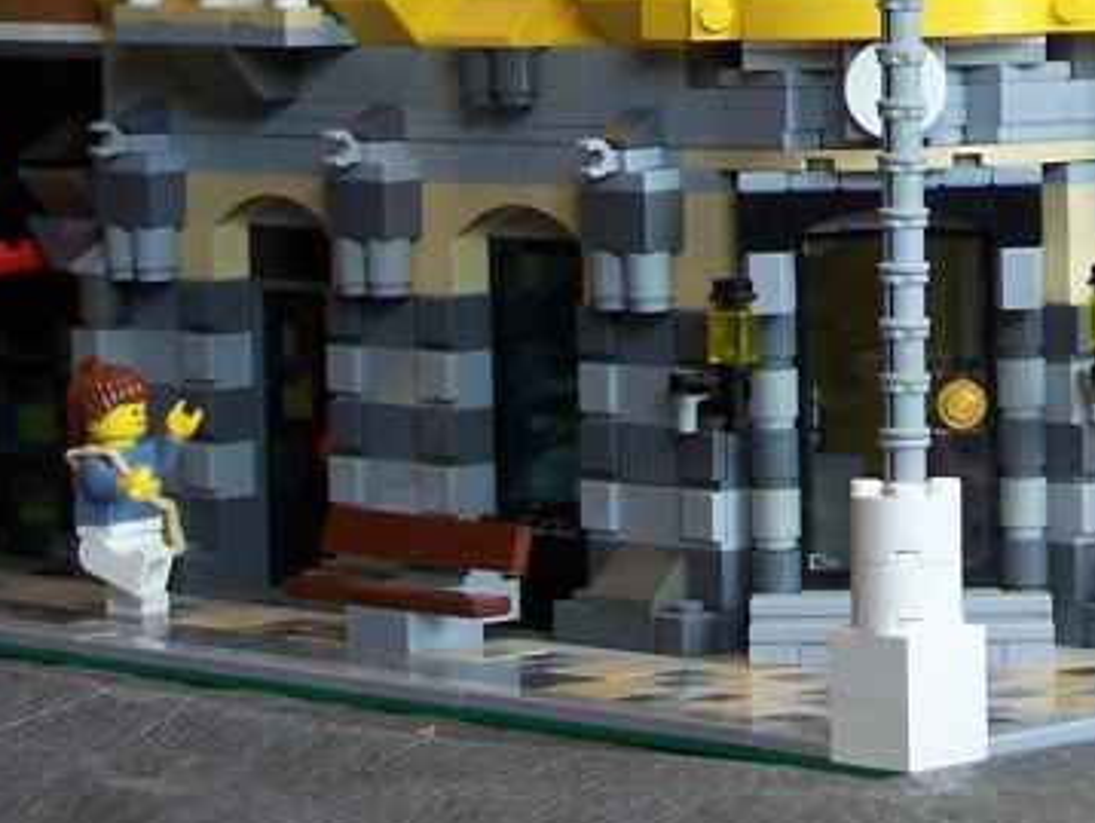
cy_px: -330
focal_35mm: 183
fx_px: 5793
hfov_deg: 10.7
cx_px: 1046
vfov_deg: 8.0
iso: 80
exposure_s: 1/30
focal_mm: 10.7
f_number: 3.2
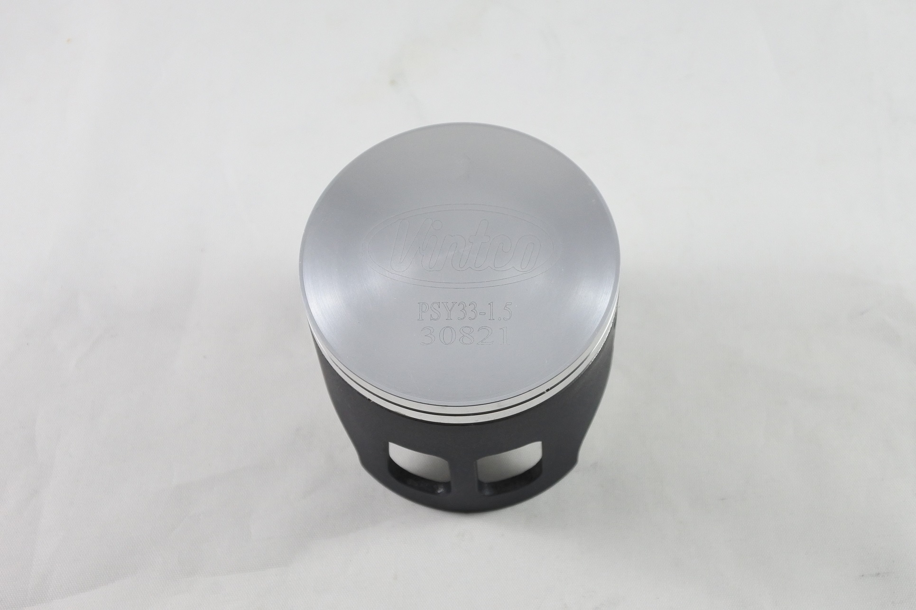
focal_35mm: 47
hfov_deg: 41.9
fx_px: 1196
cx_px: 458
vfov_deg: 28.6
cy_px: 305
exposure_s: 1/125
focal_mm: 17.6
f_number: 4.5
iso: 560
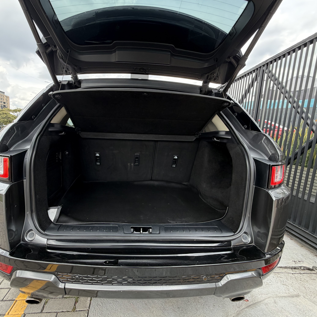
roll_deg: -2.5
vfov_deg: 84.0
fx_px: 176
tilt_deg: -9.5
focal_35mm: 17
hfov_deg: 83.5
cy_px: 159
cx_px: 138
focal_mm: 2.22
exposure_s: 1/157
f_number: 2.2
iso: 50
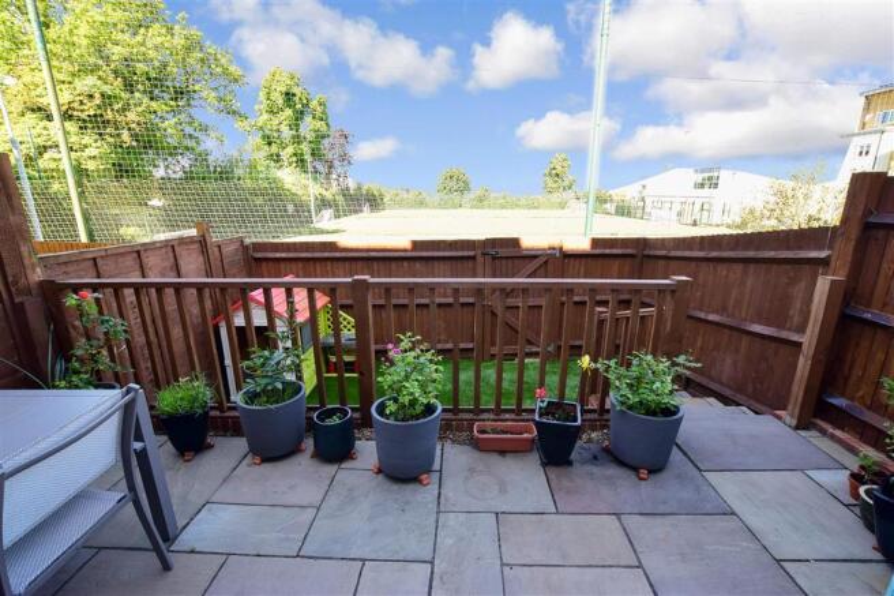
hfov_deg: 100.4
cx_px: 447
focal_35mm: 15
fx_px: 372
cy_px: 298
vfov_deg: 77.3
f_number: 13
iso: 400
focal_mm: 10
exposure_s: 1/50
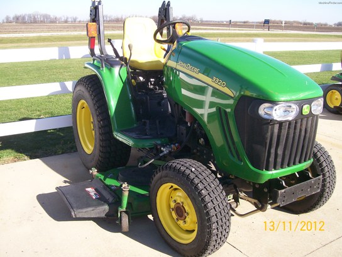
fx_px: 356
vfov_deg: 39.7
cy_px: 128
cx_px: 171
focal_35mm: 36
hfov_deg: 51.4
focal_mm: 6
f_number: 2.7
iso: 80
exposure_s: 1/667
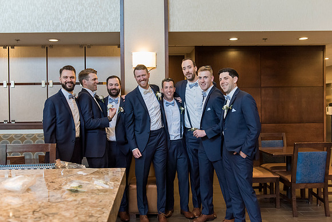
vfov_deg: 37.7
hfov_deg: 54.2
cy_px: 109
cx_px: 158
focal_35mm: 35
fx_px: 324
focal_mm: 32
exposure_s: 1/200
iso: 4000
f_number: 3.5
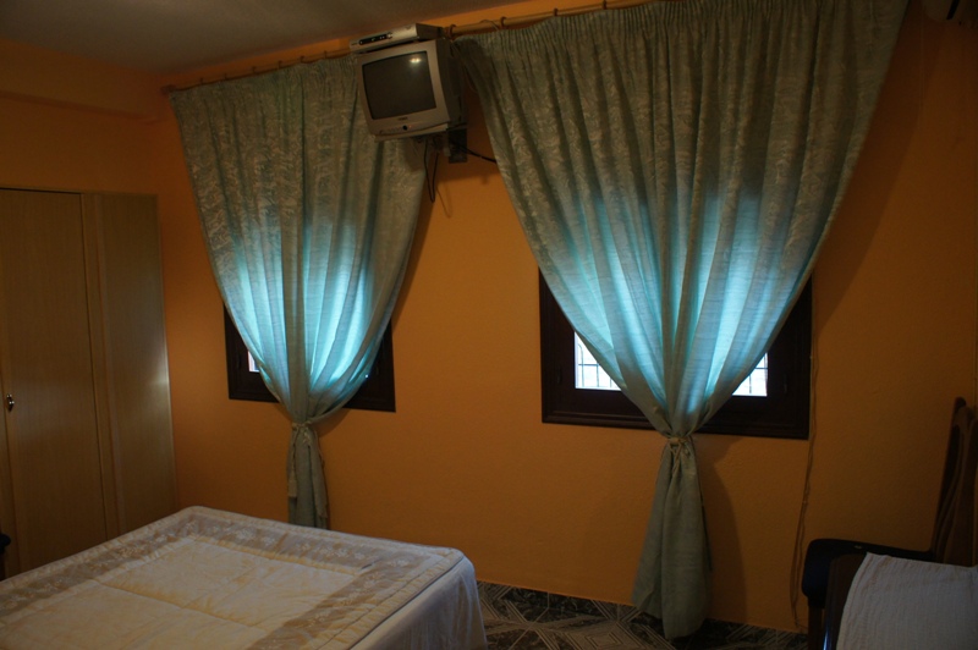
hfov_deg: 67.4
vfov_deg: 47.9
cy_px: 325
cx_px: 489
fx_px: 733
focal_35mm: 27
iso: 1000
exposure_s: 1/30
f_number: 3.5
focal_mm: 18
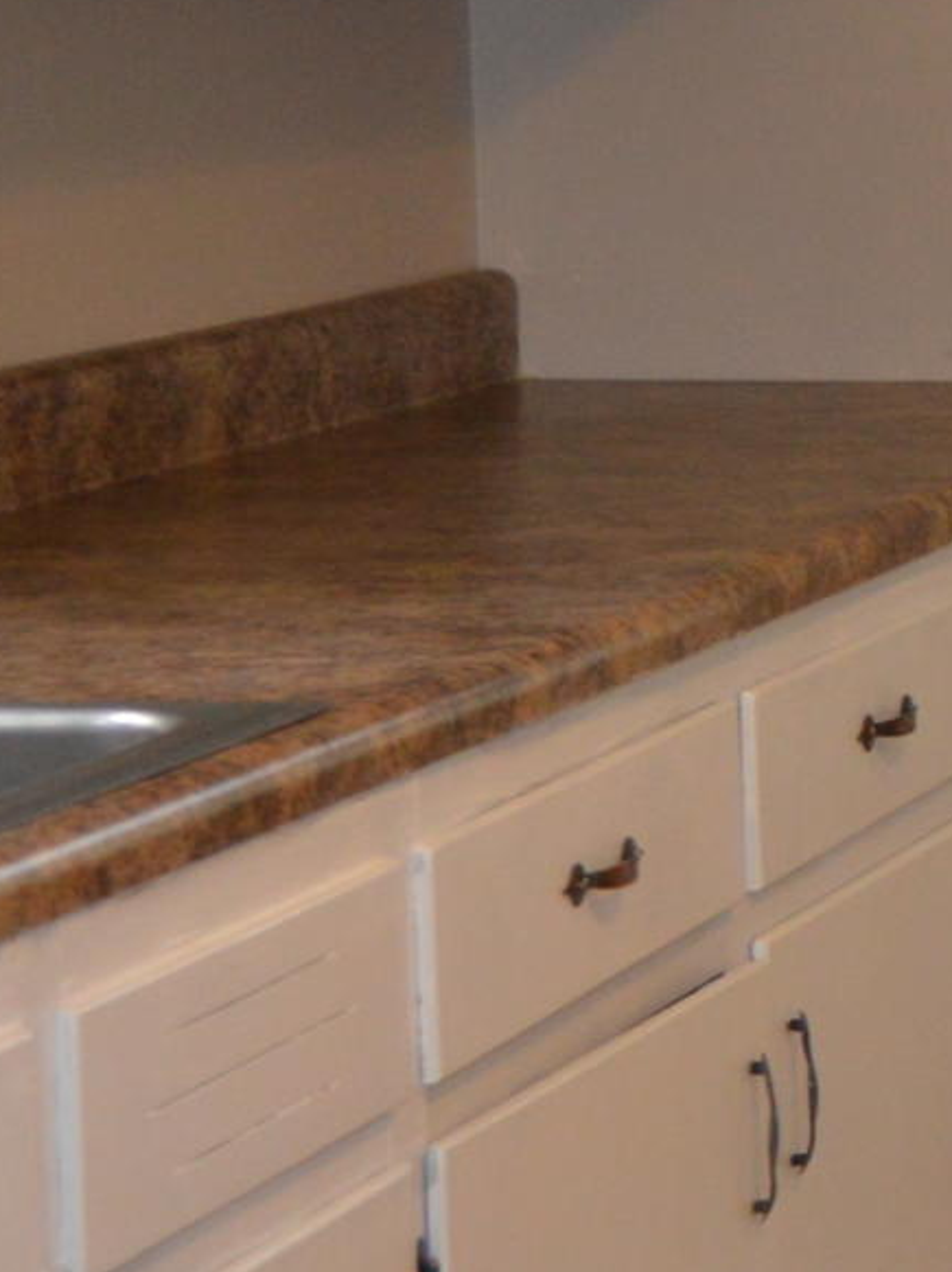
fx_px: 4919
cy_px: 346
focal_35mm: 134
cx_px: 2602
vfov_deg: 14.7
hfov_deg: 9.3
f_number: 3.5
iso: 500
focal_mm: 18
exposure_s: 1/60
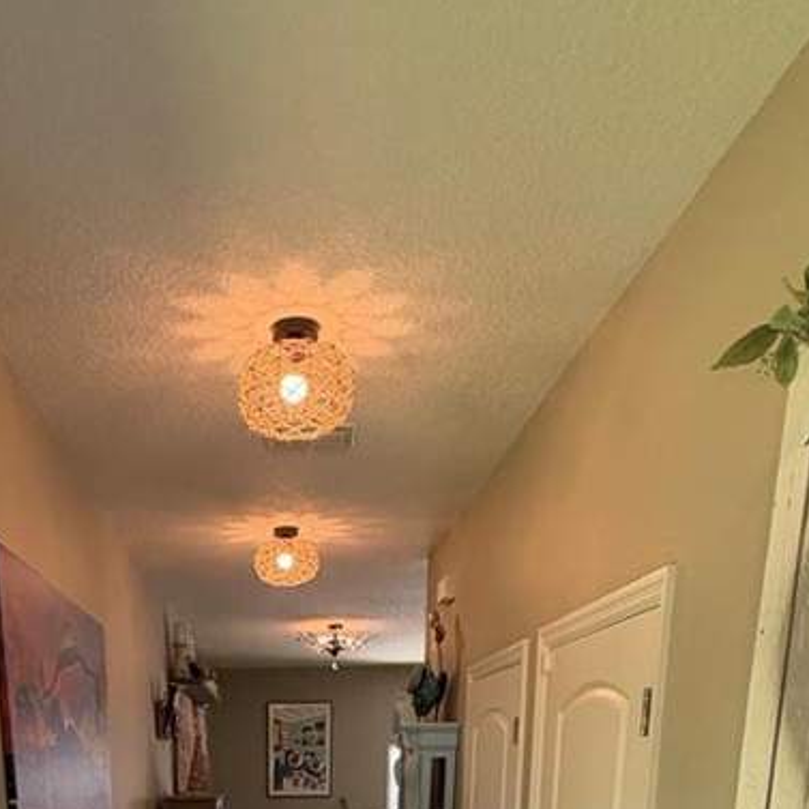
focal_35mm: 35
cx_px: 266
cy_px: 1002
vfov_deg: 35.5
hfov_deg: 46.4
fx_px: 925
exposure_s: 1/60
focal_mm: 2.22
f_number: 2.2
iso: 200
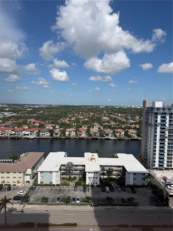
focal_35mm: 24
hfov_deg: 56.8
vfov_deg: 71.6
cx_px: 86
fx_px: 160
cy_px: 116
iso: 80
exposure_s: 1/8130
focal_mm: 6.76
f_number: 1.78
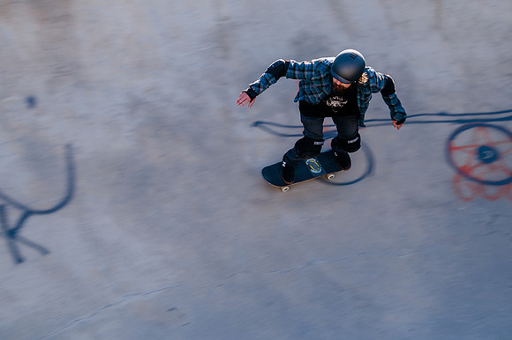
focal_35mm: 68
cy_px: 131
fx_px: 966
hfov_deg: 29.7
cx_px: 256
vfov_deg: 20.0
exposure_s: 1/80
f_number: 9
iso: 125
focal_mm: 52
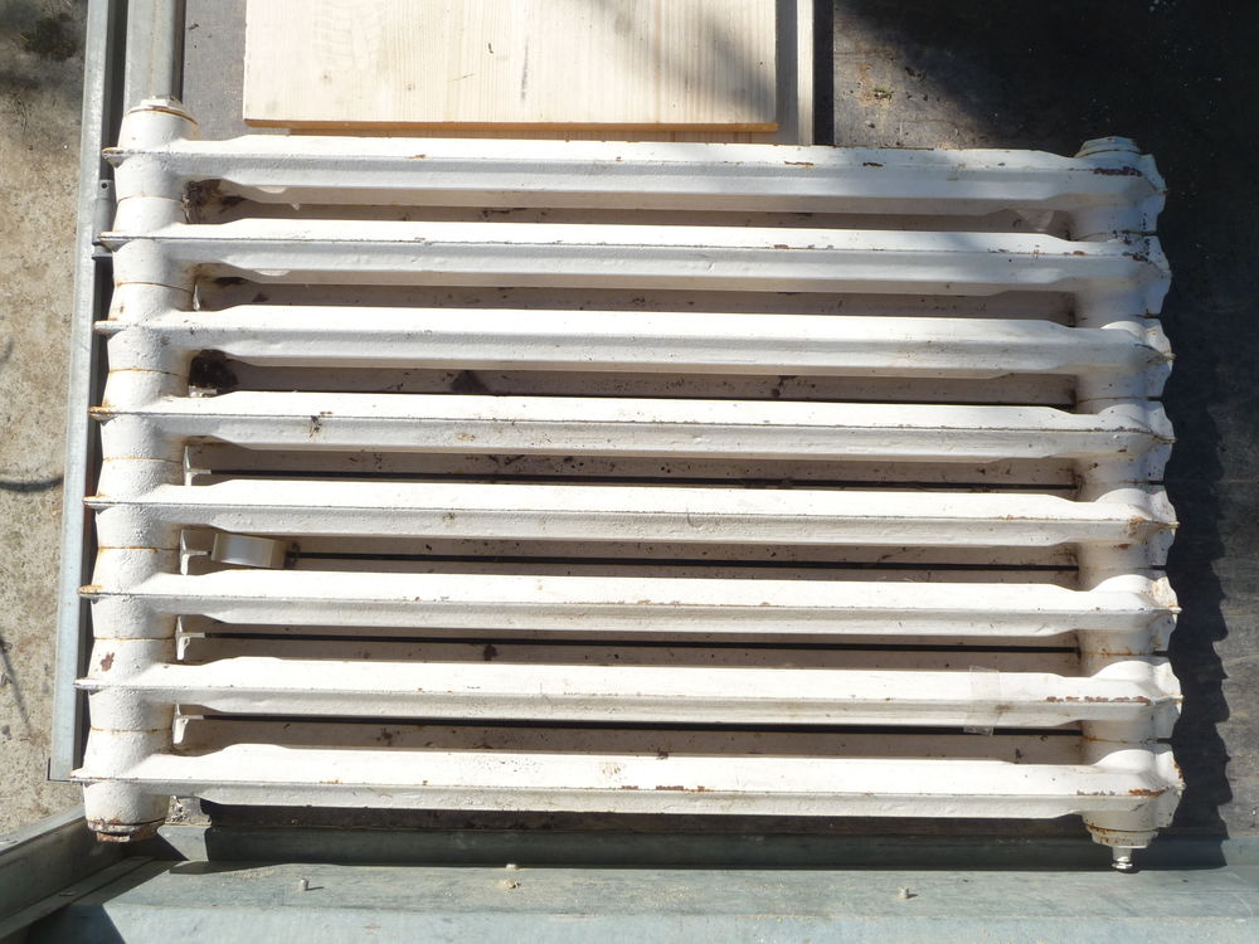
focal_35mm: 34
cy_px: 472
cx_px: 630
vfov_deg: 41.8
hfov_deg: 54.0
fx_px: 1237
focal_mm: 5.6
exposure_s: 1/250
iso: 100
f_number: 9
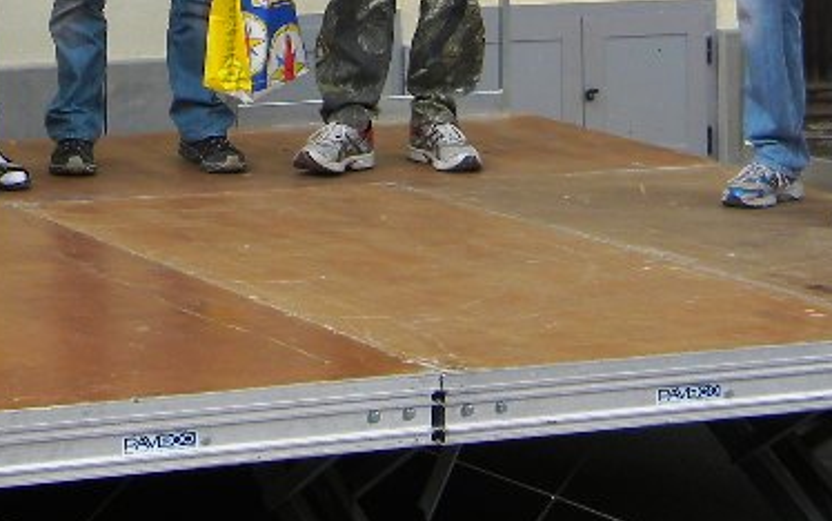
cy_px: -218
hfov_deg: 17.2
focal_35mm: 119
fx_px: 2699
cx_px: 58
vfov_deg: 10.7
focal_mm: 7.3
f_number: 3.8
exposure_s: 1/74.7
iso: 80
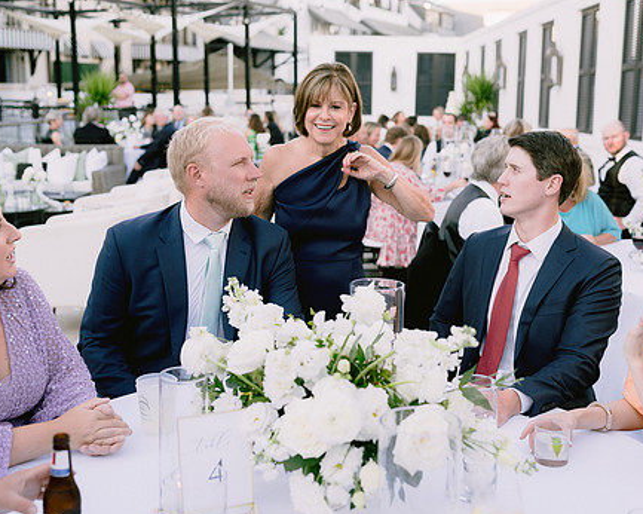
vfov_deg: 34.1
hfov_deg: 42.0
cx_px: 328
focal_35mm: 44
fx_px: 837
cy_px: 249
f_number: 2.8
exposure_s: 1/400
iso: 200
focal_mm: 35
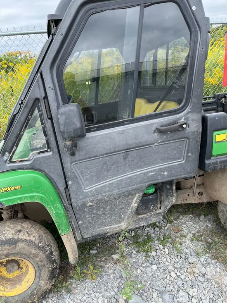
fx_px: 227
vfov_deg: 67.3
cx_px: 114
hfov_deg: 53.1
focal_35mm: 26
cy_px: 152
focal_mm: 5.1
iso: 50
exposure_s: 1/891
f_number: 1.6
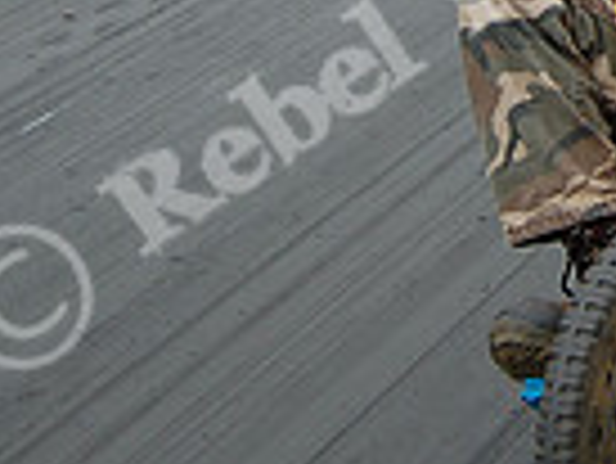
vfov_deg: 10.3
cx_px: 823
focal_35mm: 140
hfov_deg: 13.5
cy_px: -216
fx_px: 2494
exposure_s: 1/1000
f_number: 4
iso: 220
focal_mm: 23
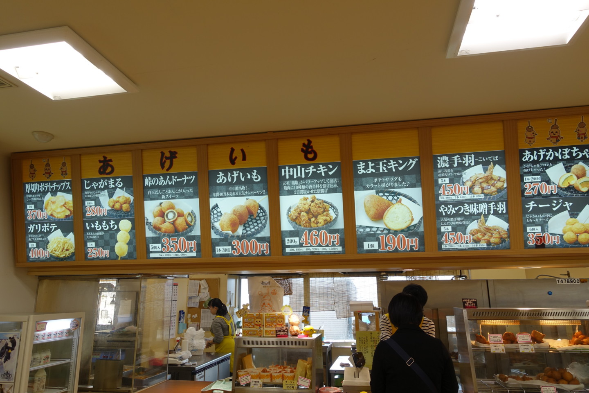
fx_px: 393
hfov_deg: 73.7
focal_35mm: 24
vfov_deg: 53.1
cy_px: 196
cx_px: 294
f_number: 3.5
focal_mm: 8.8
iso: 125
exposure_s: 1/80
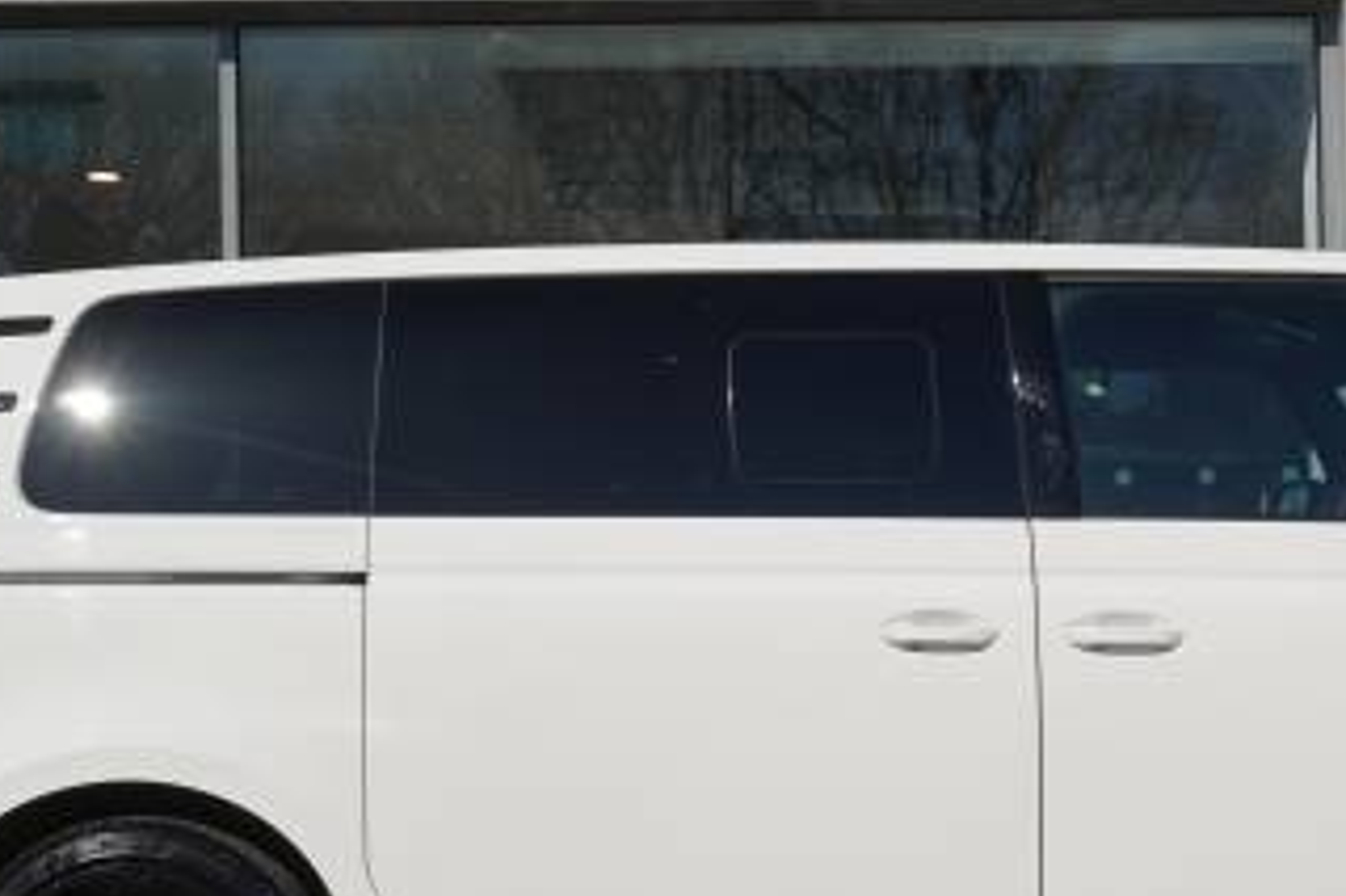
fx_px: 3027
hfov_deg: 24.9
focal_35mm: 81
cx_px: 946
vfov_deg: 16.8
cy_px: 639
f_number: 7.1
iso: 100
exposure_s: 1/400
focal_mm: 27
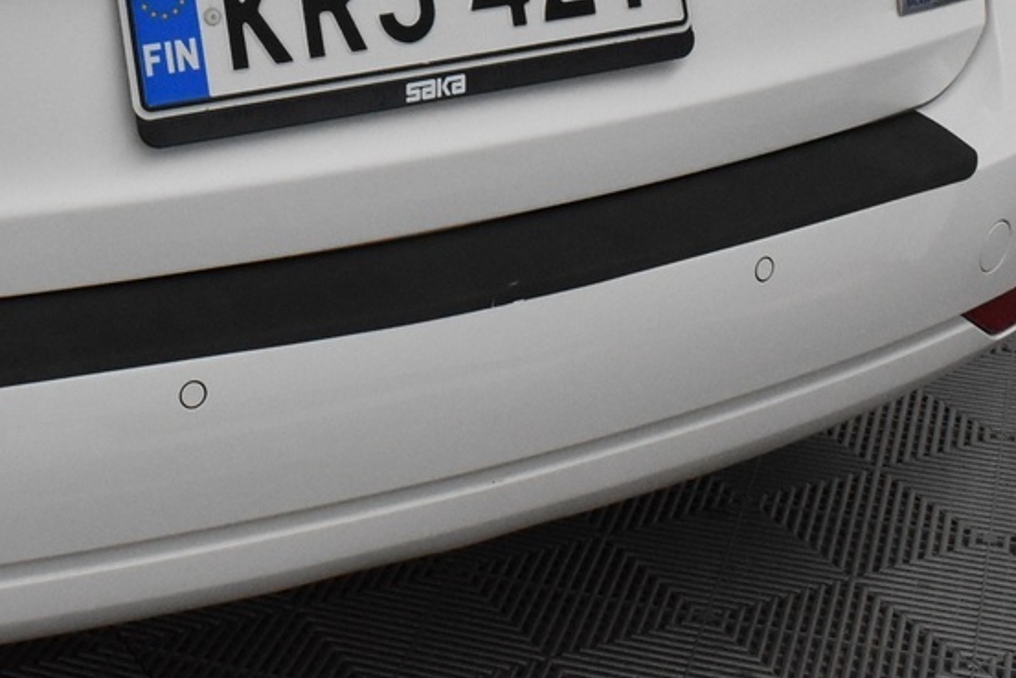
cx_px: 148
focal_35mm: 79
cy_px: -244
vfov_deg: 16.2
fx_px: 2230
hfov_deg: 25.1
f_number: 7.1
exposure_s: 1/200
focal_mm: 18
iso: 3200
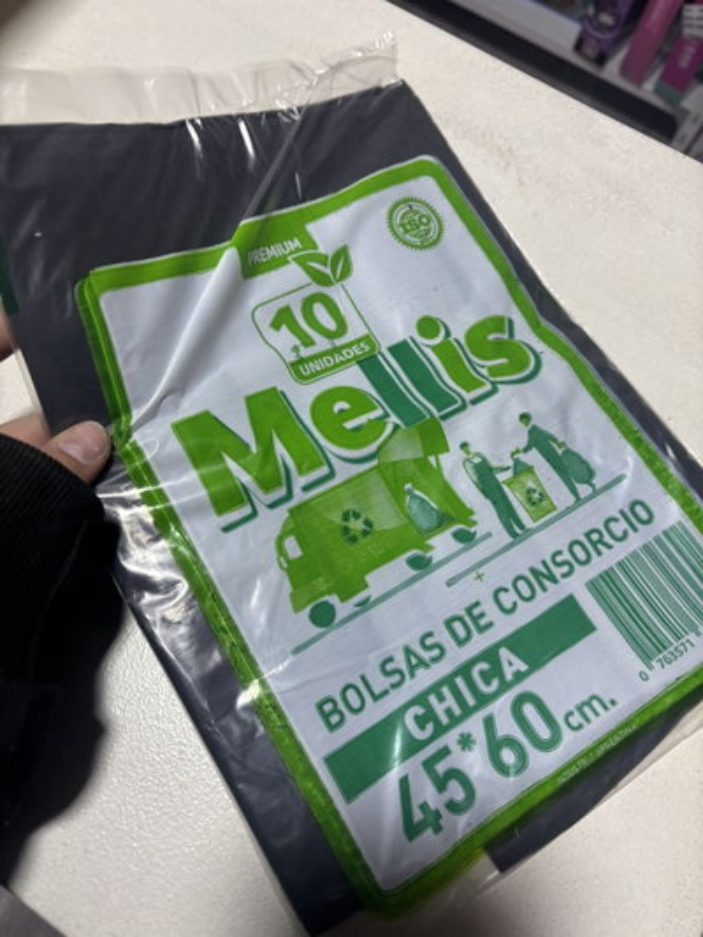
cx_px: 352
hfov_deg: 53.1
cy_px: 468
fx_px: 704
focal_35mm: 26
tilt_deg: -69.2
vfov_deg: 67.3
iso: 125
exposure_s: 1/50
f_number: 1.6
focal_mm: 5.96
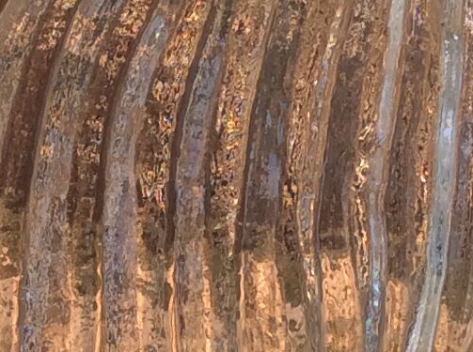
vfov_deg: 8.9
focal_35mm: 165
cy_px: 314
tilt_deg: -18.9
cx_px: 151
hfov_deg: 12.0
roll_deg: -0.3
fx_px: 2250
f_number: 2.4
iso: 32
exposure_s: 1/254
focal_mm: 3.3
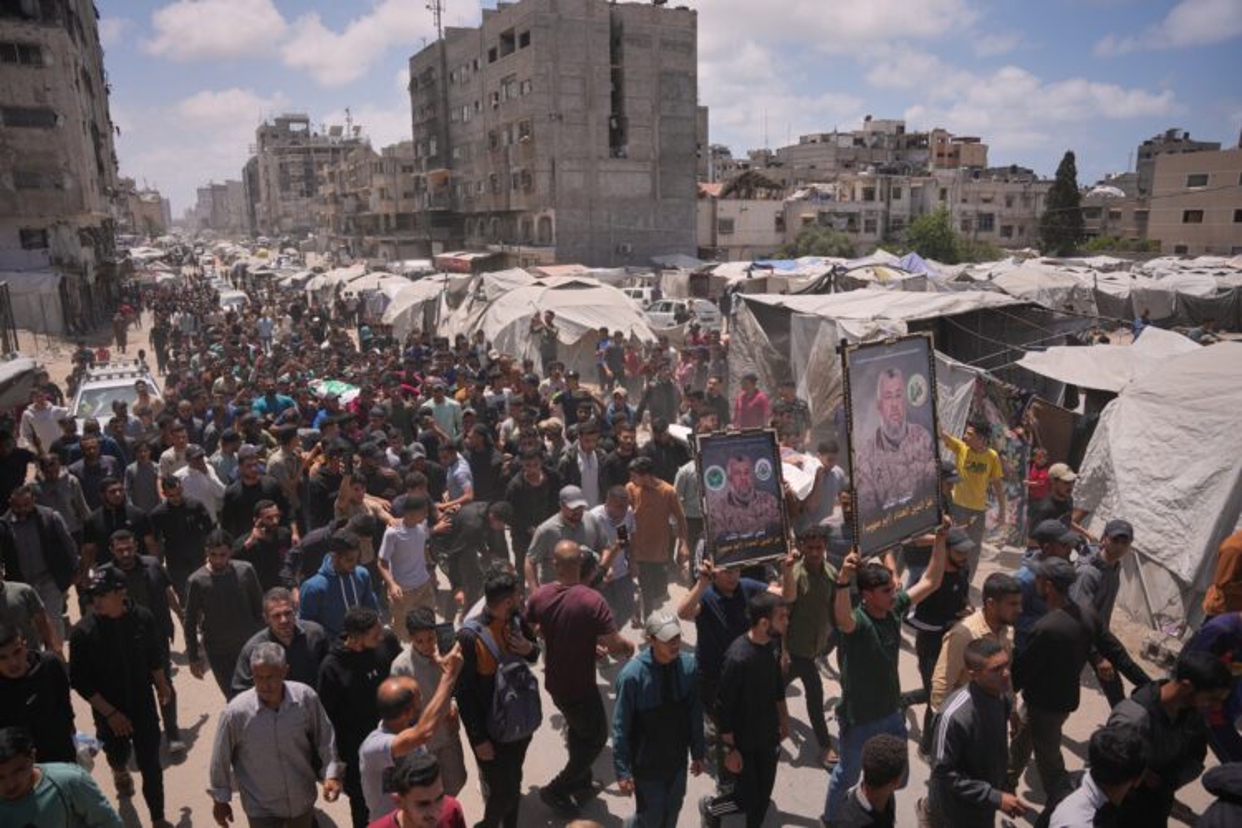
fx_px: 828
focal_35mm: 24
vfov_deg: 53.1
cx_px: 621
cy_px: 414
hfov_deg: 73.7
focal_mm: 24
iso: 100
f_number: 2.8
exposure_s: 1/3200
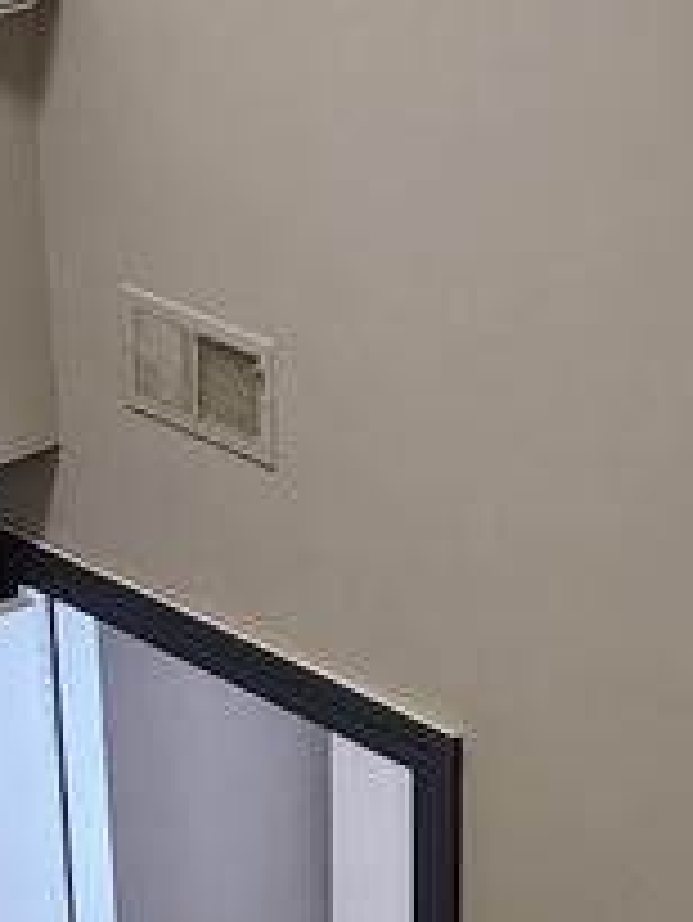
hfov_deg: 12.2
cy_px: 1097
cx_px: 212
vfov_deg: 15.7
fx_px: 3226
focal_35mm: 121
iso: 500
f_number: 1.8
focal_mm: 5.4
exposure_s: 1/120
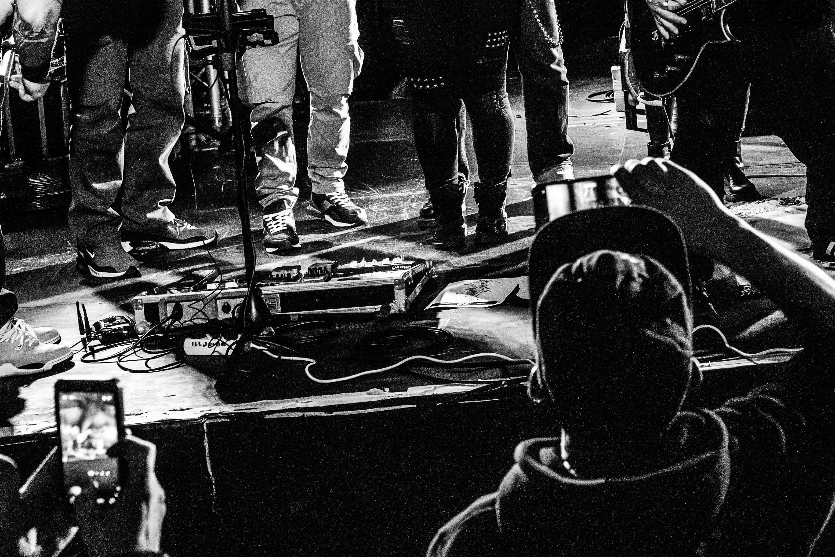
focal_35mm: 75
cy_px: -11
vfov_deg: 17.7
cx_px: 919
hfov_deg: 25.0
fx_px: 1743
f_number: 5
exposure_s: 1/400
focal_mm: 32.5
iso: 25600
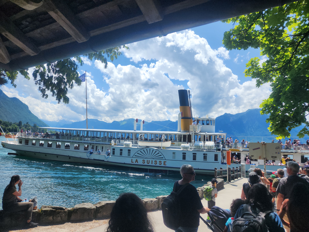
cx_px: 154
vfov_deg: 58.9
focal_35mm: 23
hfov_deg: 73.9
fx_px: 205
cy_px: 116
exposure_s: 1/1819
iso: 20
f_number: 1.8
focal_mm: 5.4
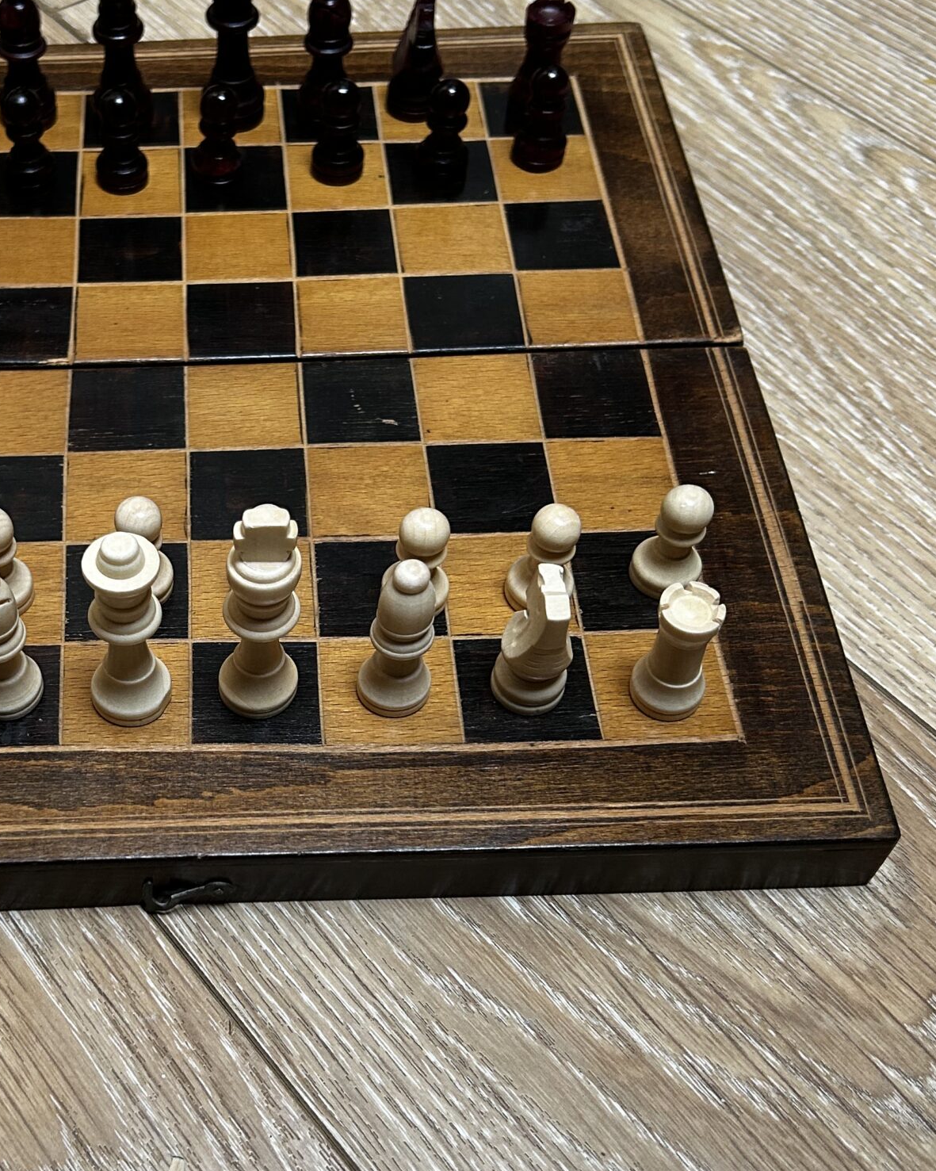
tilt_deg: -54.0
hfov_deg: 33.2
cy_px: 641
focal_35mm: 44
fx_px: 1524
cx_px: 191
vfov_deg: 42.0
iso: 125
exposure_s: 1/67
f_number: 1.5
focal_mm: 5.7
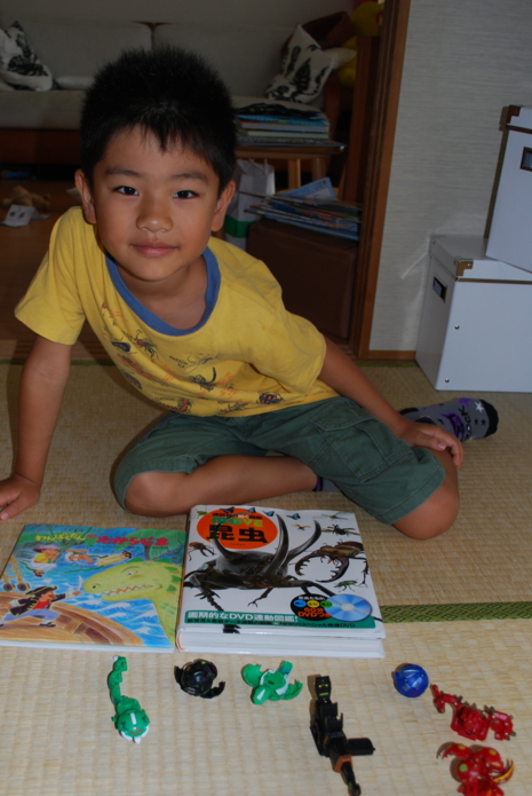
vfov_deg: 50.5
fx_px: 840
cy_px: 455
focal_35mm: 38
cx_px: 228
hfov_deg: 35.1
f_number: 4
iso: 200
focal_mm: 22
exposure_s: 1/60
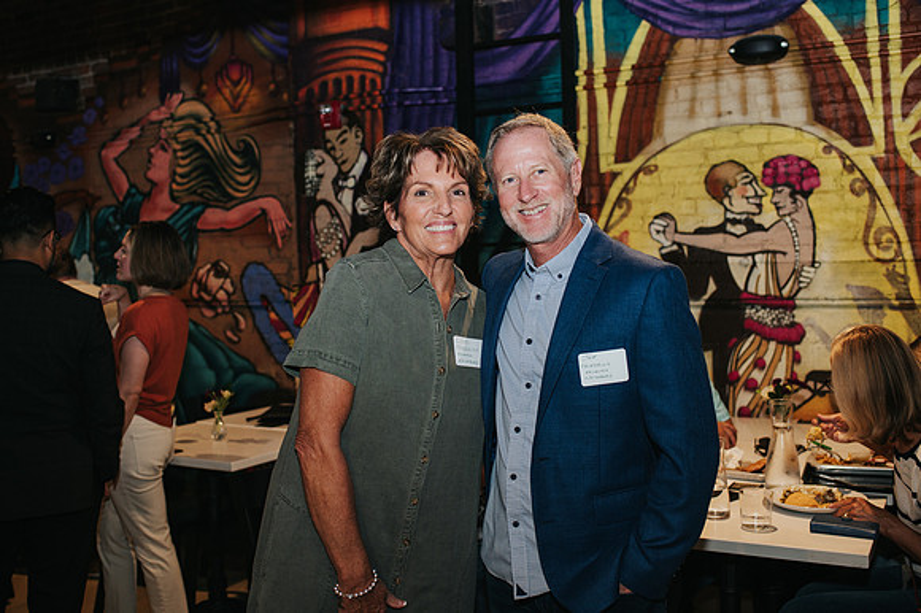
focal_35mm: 38
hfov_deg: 50.6
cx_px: 445
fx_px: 974
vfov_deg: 34.9
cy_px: 279
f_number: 2.8
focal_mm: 35
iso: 800
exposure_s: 1/200
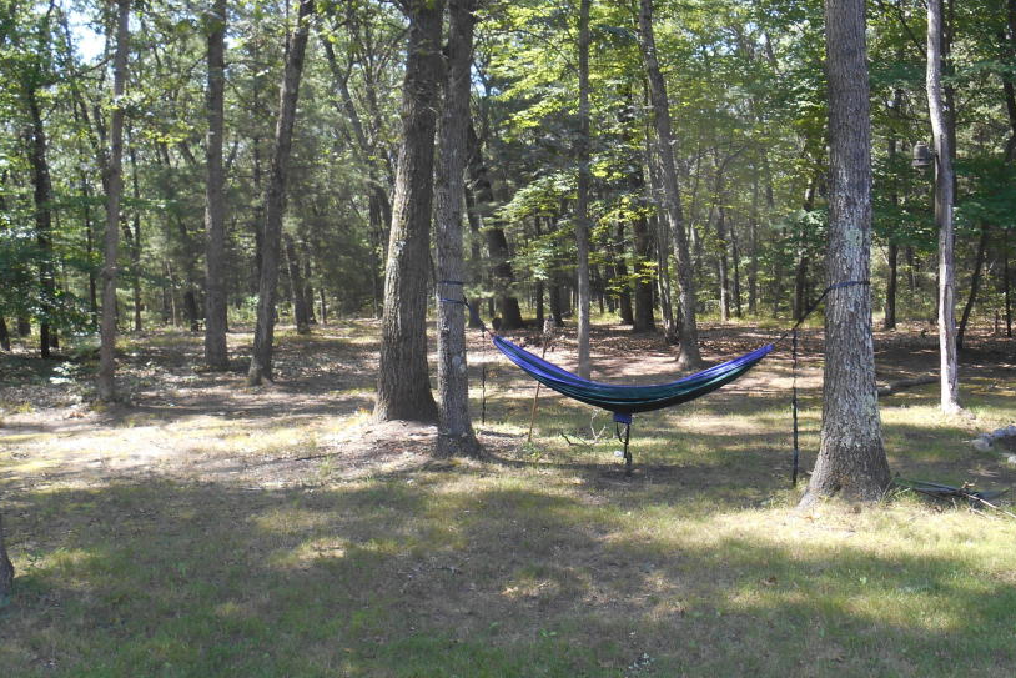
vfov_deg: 38.8
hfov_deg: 55.4
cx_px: 609
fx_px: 960
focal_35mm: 34
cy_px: 298
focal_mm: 4.7
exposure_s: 1/60
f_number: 3.4
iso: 80
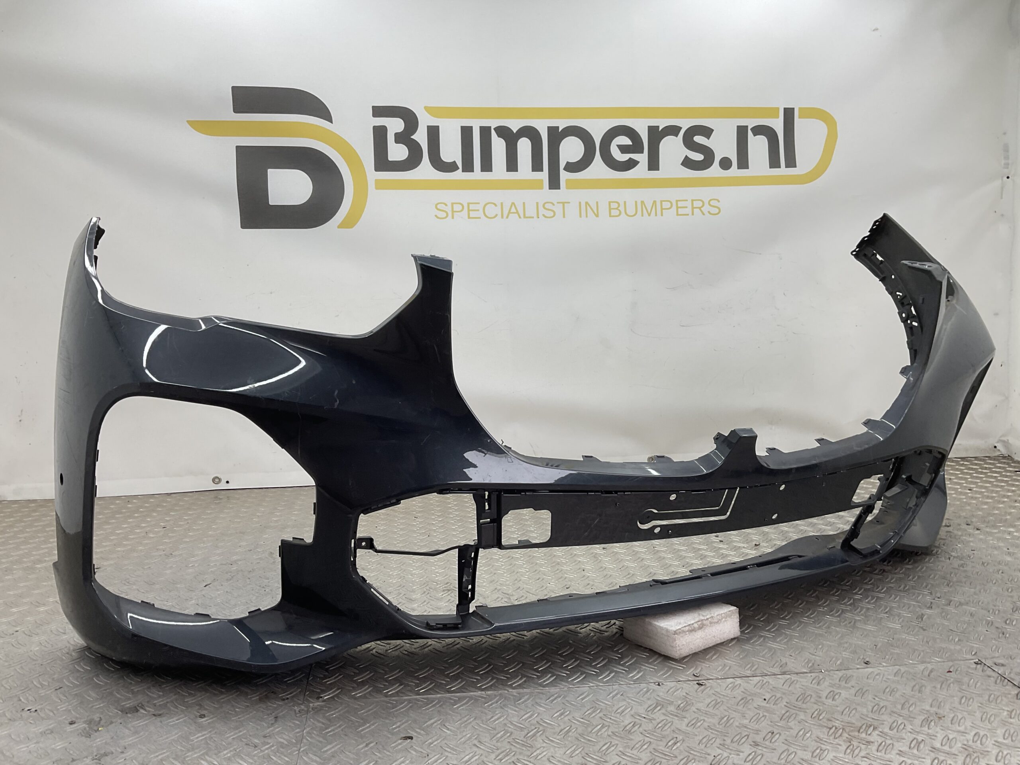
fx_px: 855
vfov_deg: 48.2
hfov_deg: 61.7
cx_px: 510
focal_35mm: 29
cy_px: 382
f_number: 1.8
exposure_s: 1/120
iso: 20
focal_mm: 3
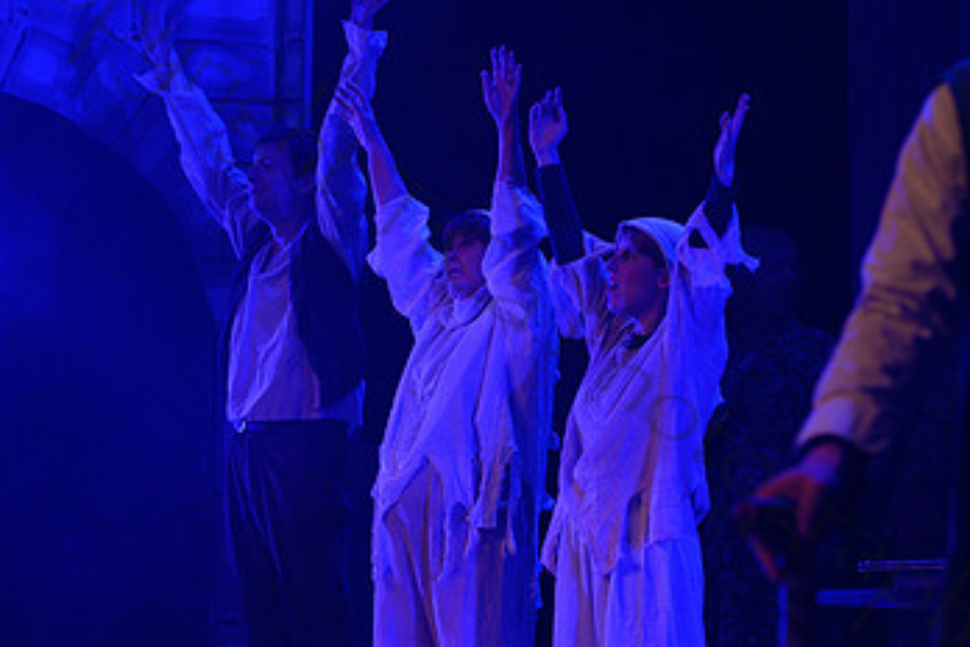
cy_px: 314
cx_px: 546
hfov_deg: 12.5
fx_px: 4419
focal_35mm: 164
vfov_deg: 8.4
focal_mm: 92
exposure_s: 1/160
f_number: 3.5
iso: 1250
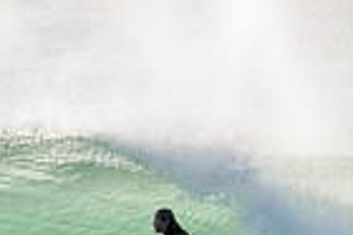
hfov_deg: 1.0
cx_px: 217
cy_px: 315
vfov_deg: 0.7
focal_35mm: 2076
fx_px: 20332
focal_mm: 500
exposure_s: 1/1250
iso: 160
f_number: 5.6
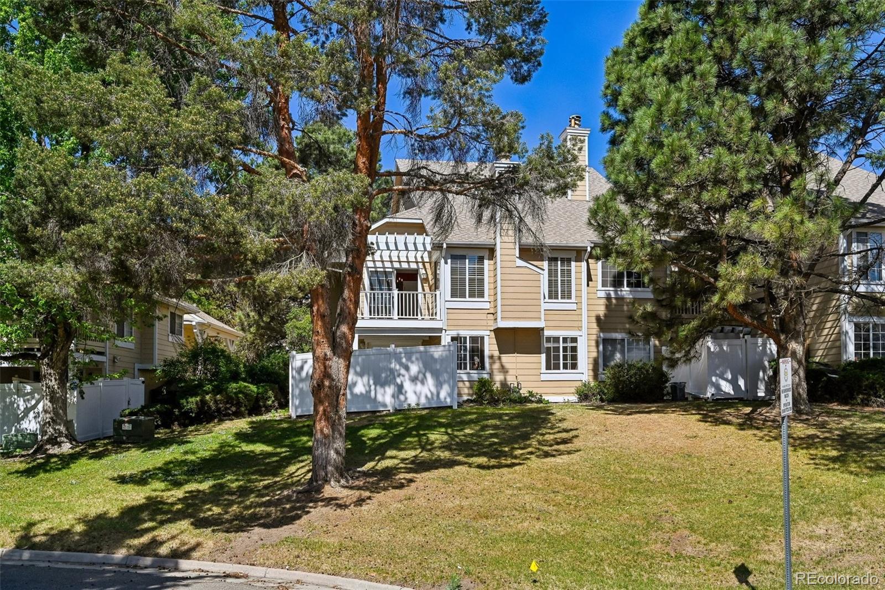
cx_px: 442
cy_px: 295
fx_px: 737
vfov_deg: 43.6
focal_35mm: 30
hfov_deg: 61.9
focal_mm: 30
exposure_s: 1/2500
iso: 400
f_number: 6.3
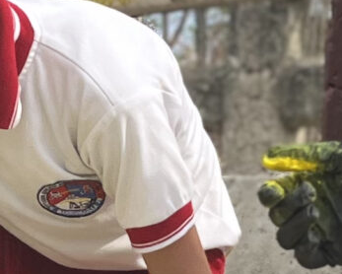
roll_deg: -3.2
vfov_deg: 8.3
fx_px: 1894
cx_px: 158
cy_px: 240
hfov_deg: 10.3
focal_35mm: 187
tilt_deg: +1.8
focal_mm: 5.1
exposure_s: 1/3311
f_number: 1.6
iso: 50
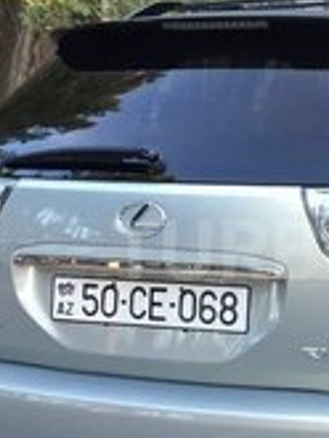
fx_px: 1101
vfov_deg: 22.5
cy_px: 250
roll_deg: +0.0
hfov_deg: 16.7
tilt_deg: -8.2
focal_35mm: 87
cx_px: 316
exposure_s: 1/33
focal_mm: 4.15
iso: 64
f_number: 2.2
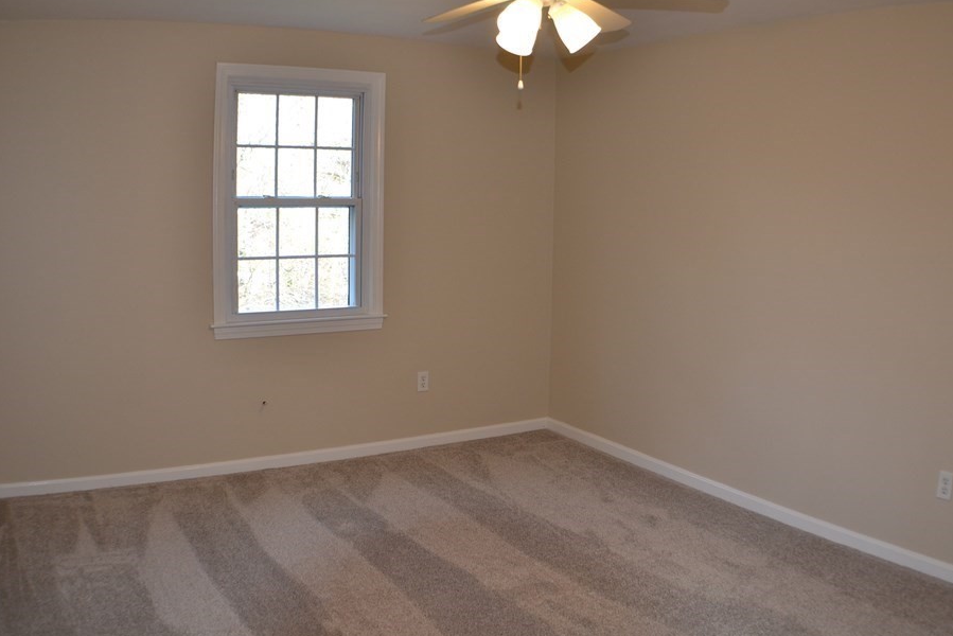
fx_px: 1086
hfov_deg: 47.4
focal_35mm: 41
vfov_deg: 32.6
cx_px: 469
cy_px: 291
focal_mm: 24
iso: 400
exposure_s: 1/60
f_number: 4
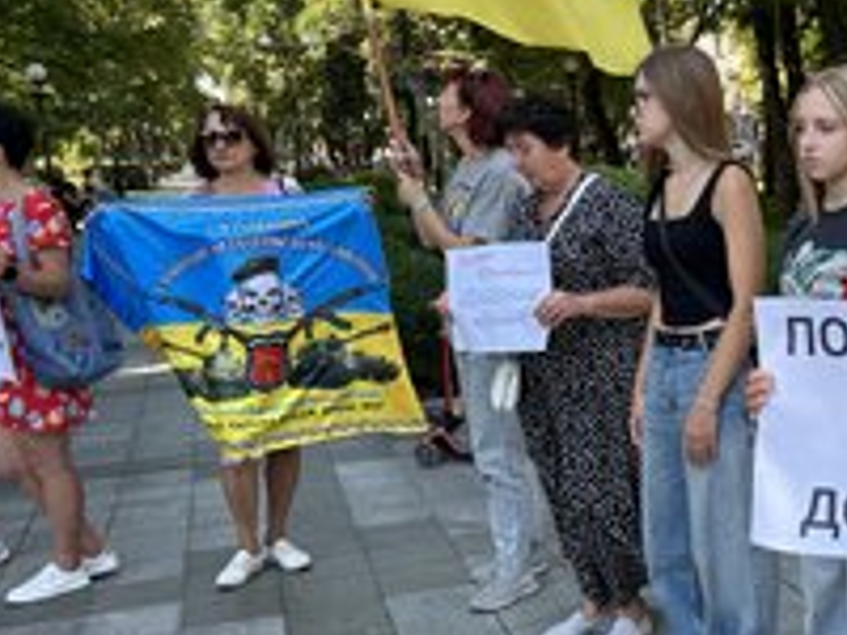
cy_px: 373
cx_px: 754
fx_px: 1272
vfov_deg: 28.0
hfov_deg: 34.8
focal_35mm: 52
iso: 50
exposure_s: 1/567
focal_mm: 5.7
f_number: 1.5
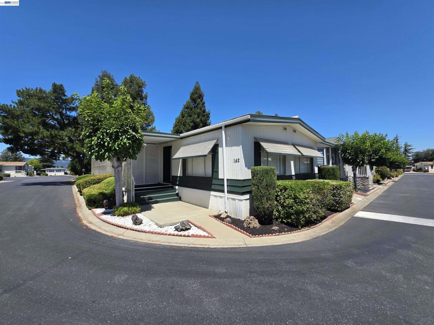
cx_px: 217
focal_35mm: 13
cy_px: 162
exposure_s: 1/2032
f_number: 1.9
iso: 40
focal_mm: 2.2
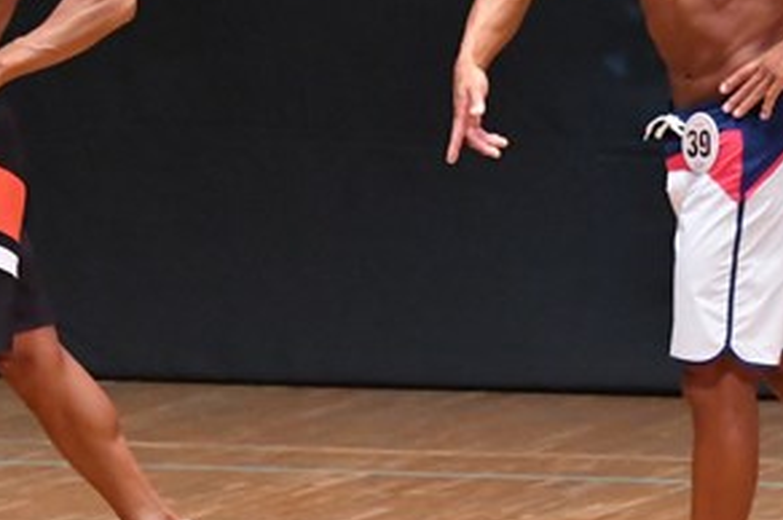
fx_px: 13861
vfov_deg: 2.2
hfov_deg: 3.2
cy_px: 177
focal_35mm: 638
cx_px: 382
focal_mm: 160
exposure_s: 1/400
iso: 8000
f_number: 5.6
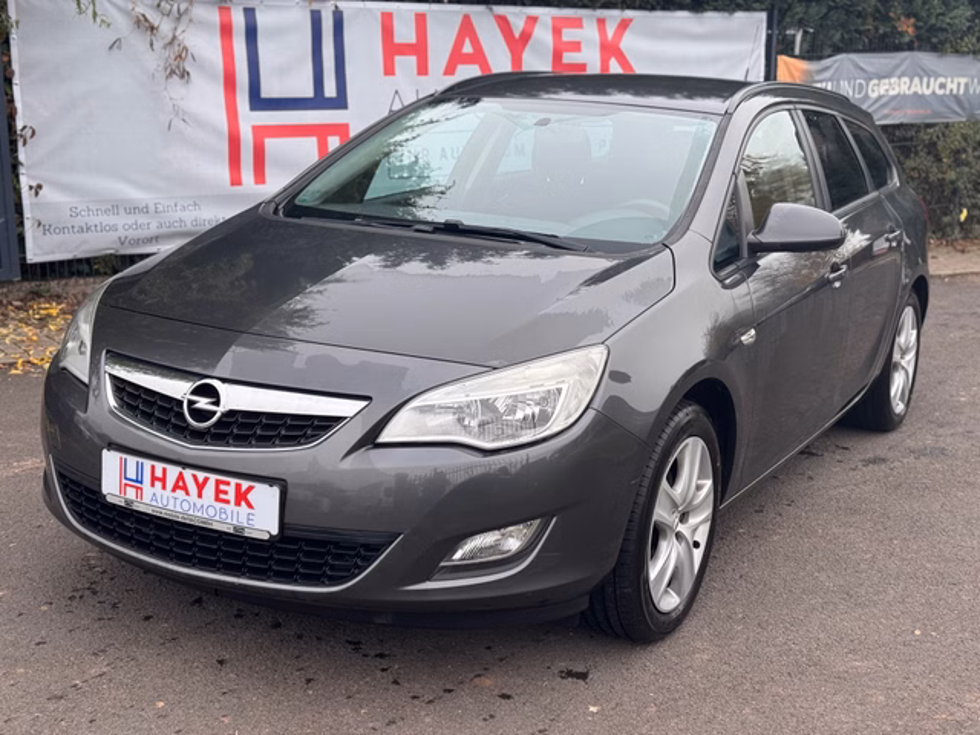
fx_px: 1359
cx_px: 490
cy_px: 368
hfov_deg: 39.7
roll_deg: +0.0
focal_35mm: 48
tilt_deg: -13.7
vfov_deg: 30.3
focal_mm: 6.76
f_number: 1.78
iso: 64
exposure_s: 1/865
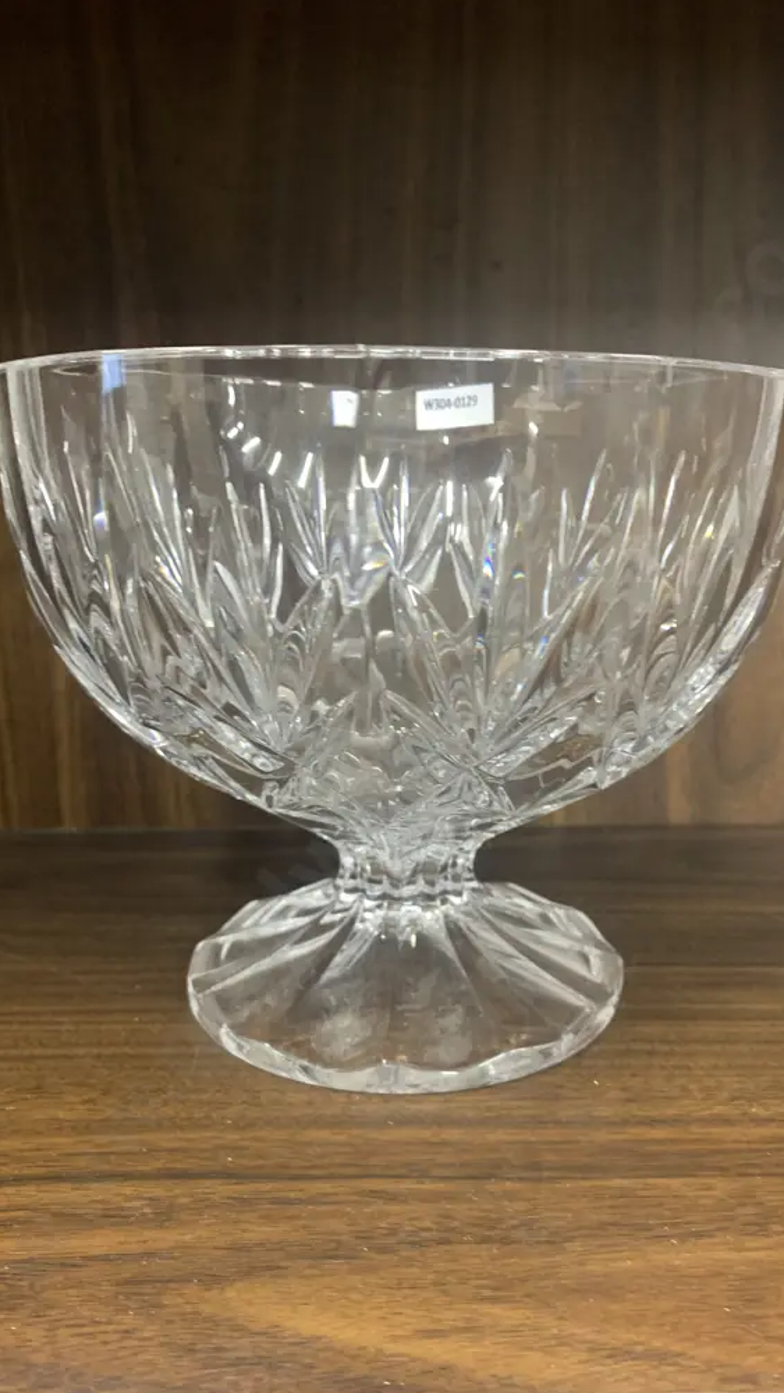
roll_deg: -0.2
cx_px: 439
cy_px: 710
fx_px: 1071
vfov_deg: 66.0
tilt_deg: -11.8
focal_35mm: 29
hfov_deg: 40.1
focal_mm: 4.25
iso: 320
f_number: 1.8
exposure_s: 1/25
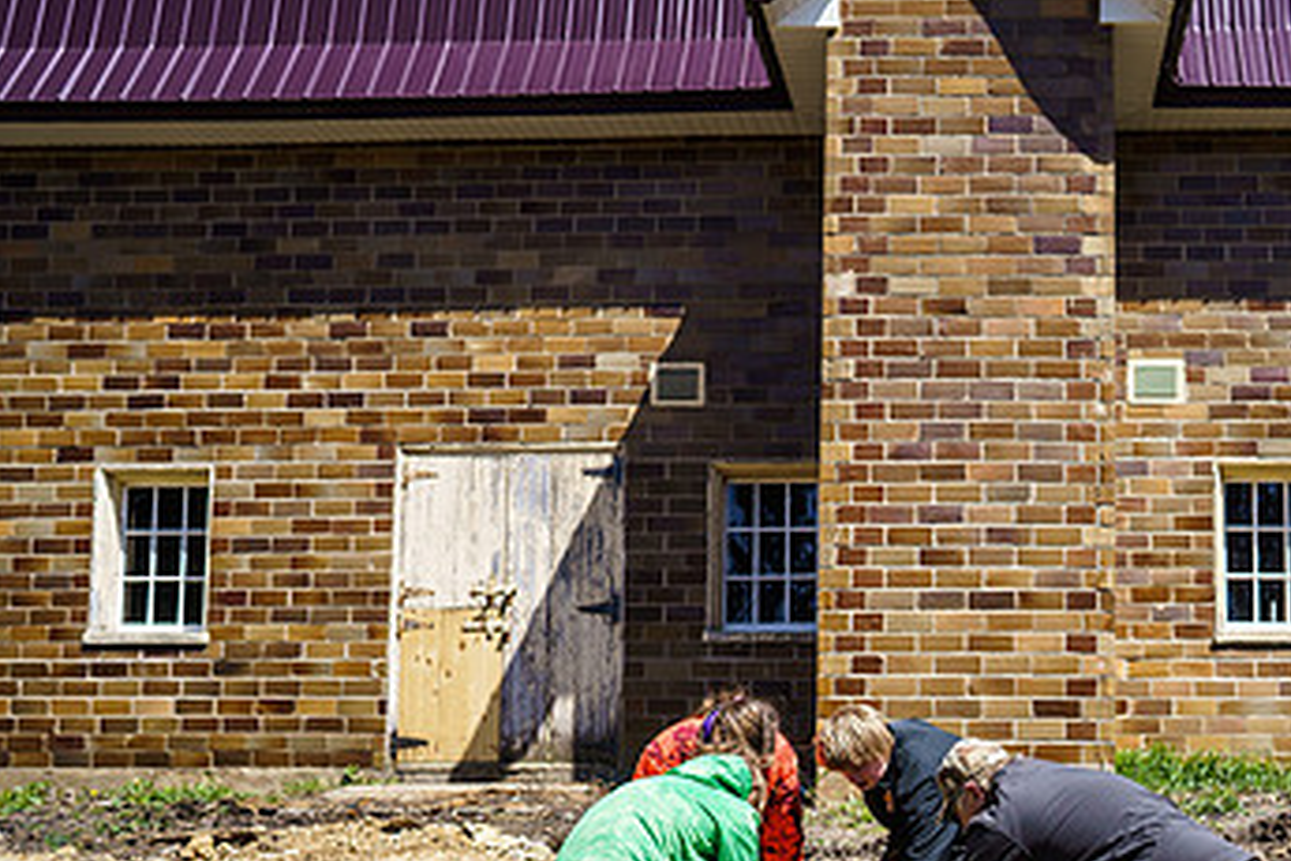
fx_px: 1506
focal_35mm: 42
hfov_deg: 44.9
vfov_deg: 31.0
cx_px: 957
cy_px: 697
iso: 100
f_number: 2.8
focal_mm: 24
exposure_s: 1/1600
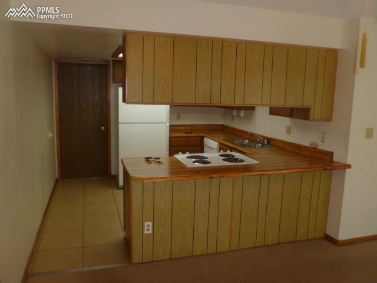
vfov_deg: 49.7
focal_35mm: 28
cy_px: 142
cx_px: 188
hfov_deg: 63.4
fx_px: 305
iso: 200
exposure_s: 1/60
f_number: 3.3
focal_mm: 5
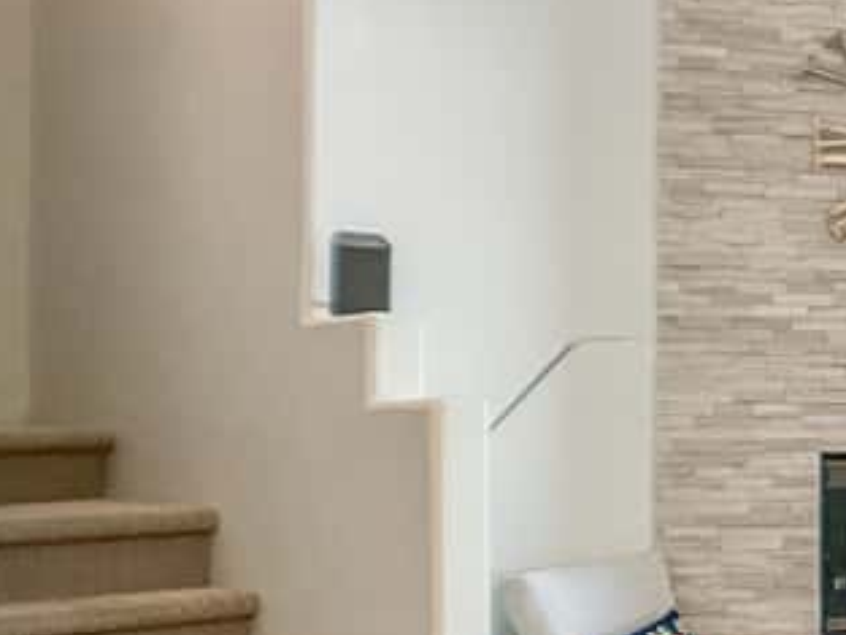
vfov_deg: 17.3
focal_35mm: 85
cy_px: 416
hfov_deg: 19.8
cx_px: 1284
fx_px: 2078
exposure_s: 1/60
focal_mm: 5.1
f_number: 1.6
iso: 160
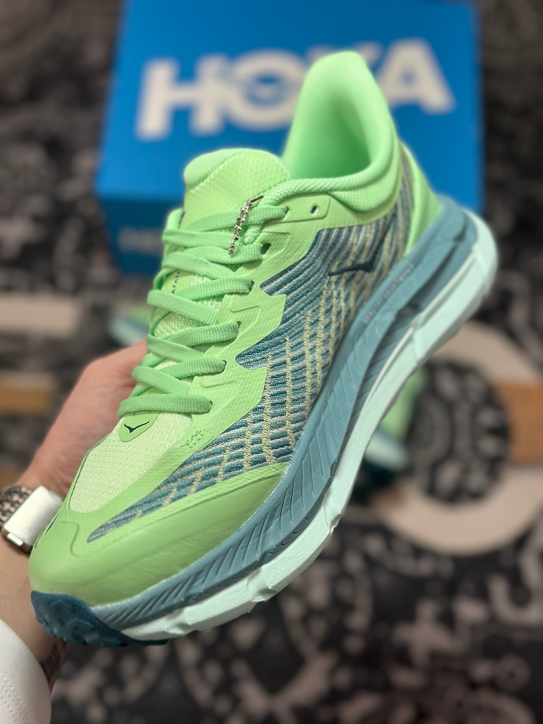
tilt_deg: -61.2
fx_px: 1004
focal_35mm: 48
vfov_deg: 39.7
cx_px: 272
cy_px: 362
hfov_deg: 30.3
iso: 80
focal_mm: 6.86
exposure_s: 1/1639
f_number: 1.78
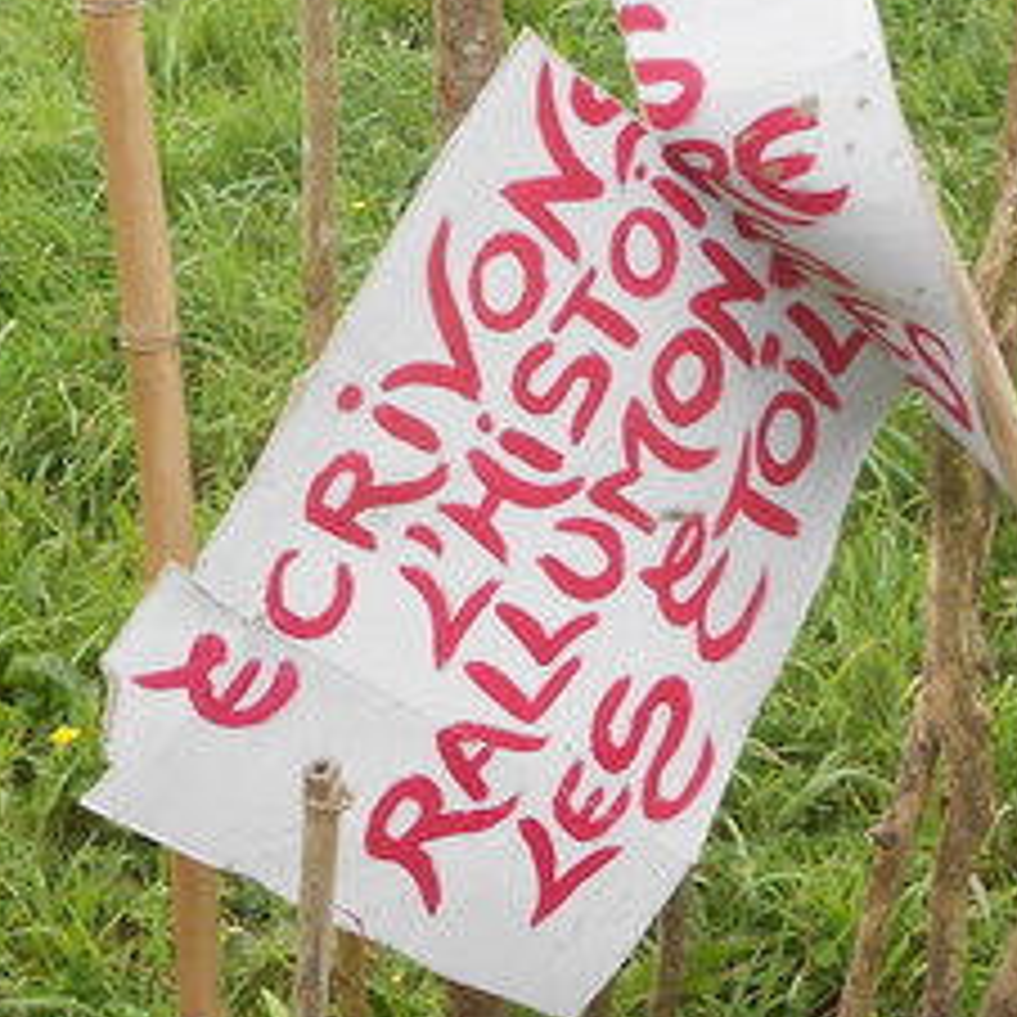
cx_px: 432
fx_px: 2161
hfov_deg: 26.5
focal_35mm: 65
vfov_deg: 26.2
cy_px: 252
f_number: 3.2
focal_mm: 4.6
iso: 80
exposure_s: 1/250
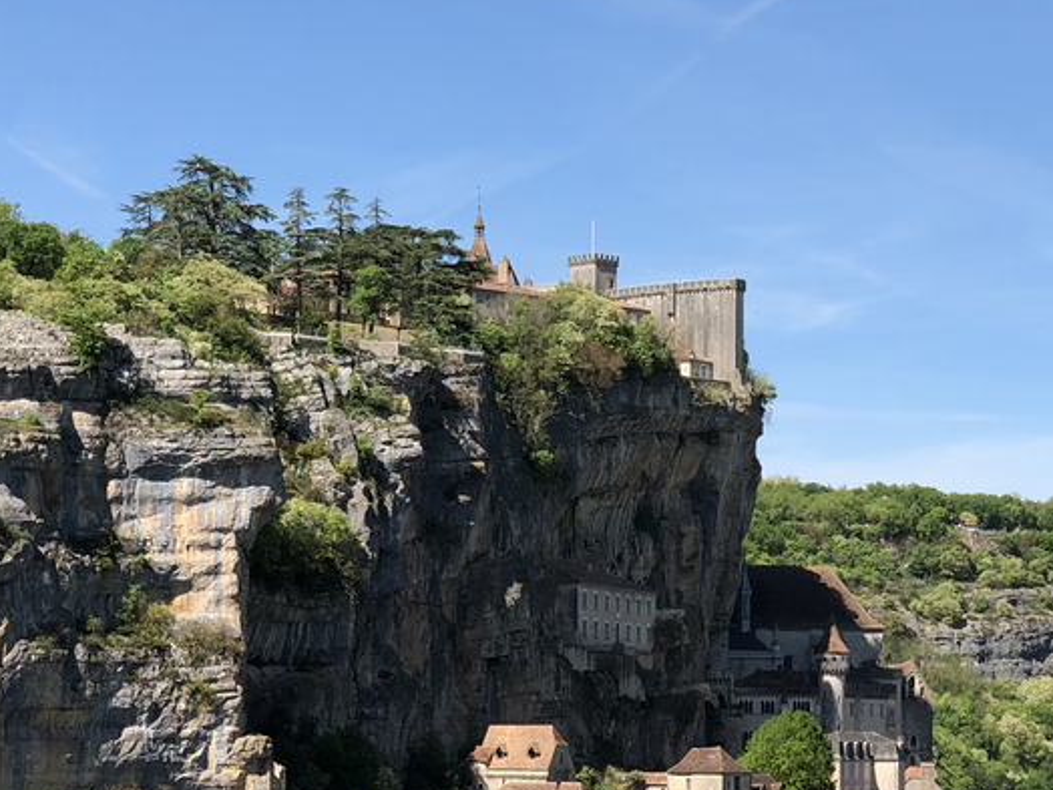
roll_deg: +0.6
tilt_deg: +1.9
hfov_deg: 16.5
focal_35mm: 119
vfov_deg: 12.4
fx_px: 3620
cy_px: 692
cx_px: 812
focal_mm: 6
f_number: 2.4
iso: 16
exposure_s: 1/906
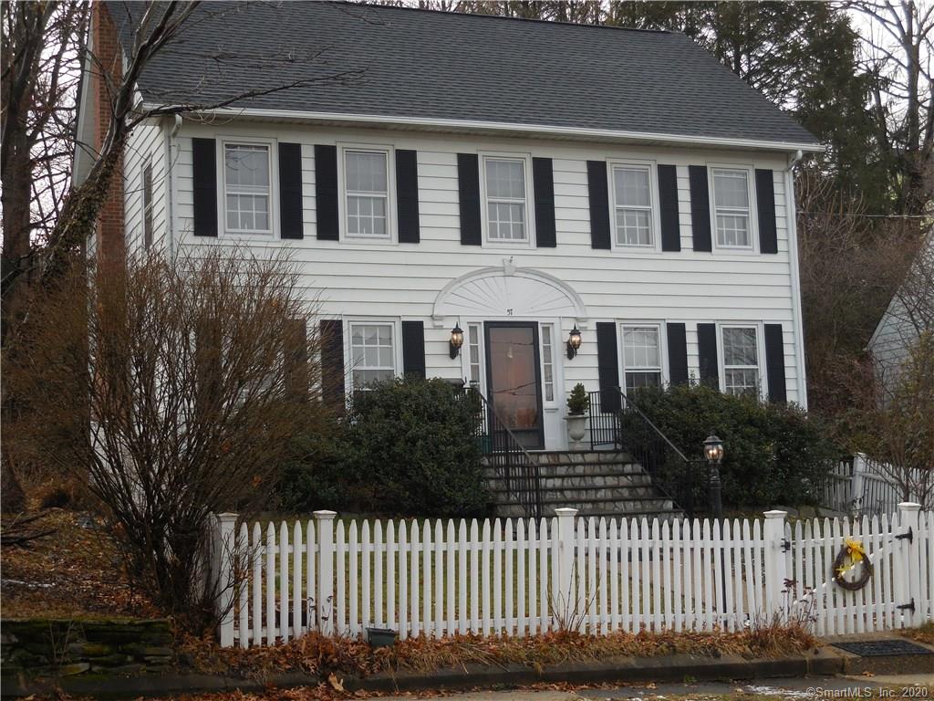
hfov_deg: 36.8
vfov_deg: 28.0
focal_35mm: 52
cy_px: 350
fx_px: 1403
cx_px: 467
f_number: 4.3
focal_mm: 9.4
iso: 125
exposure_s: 1/400
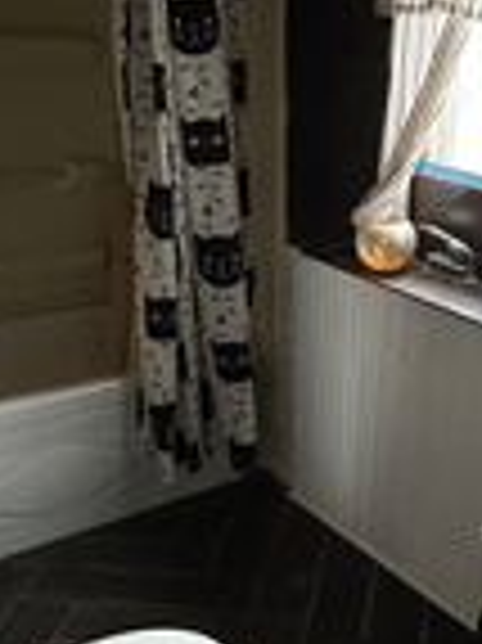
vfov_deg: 40.4
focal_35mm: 47
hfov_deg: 29.6
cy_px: 342
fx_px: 874
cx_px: 432
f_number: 2.2
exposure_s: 1/60
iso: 1000
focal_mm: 2.22
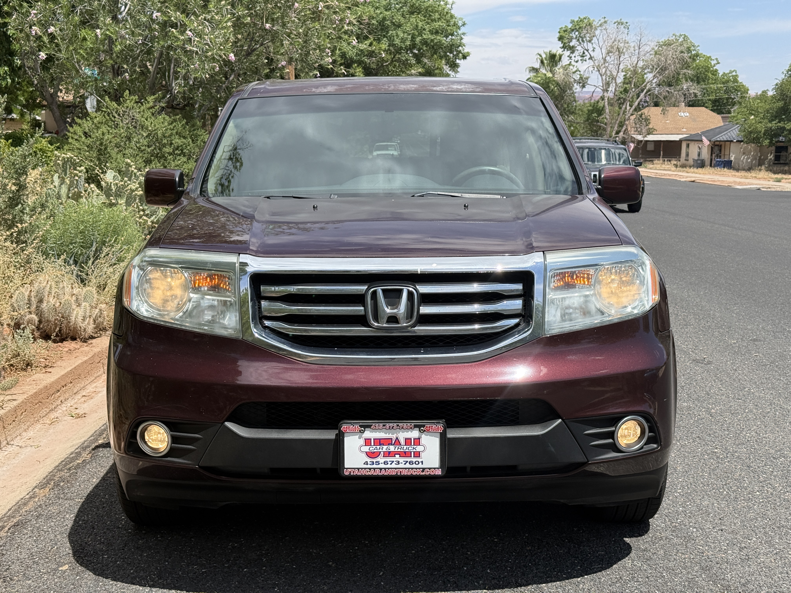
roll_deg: -0.8
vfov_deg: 30.3
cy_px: 296
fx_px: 1097
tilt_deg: -8.5
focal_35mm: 48
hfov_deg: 39.7
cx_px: 396
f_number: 1.78
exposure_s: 1/3891
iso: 64
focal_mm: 6.76
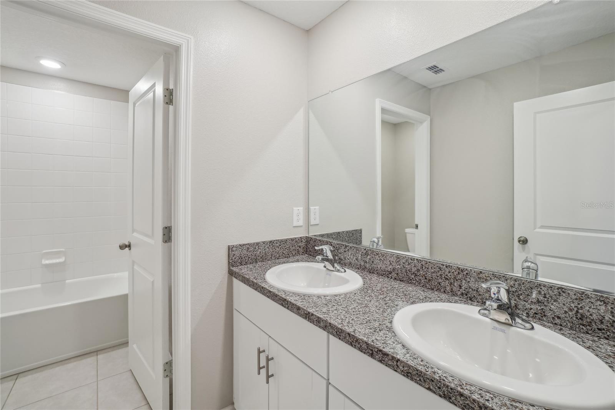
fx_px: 256
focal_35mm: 15
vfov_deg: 77.3
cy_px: 205
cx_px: 308
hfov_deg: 100.4
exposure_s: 1/20
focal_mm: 10
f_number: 8
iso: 400
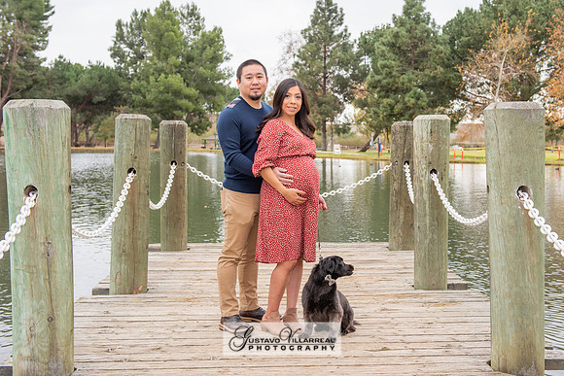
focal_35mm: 48
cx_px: 328
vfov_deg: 28.2
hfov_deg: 41.2
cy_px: 152
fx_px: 748
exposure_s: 1/125
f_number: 5
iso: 500
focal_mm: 40
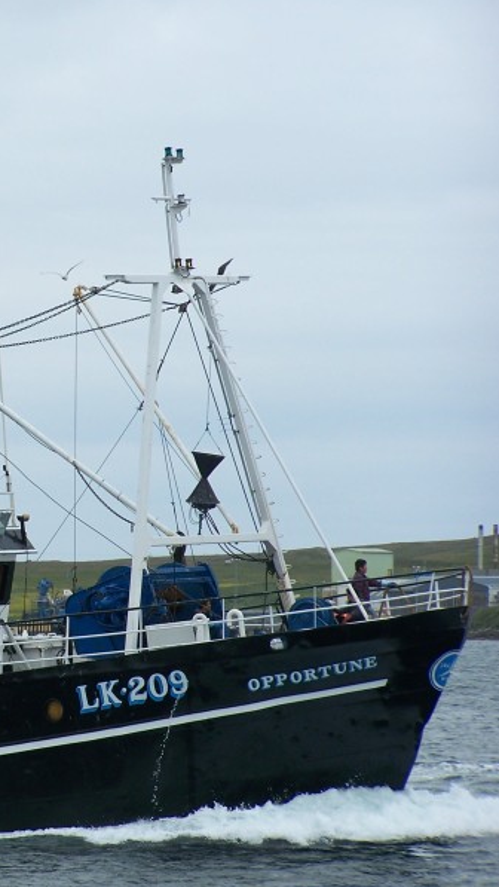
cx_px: -85
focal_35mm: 247
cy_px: 442
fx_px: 5808
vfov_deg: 8.7
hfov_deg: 4.9
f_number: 4.5
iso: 80
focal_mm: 28
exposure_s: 1/640
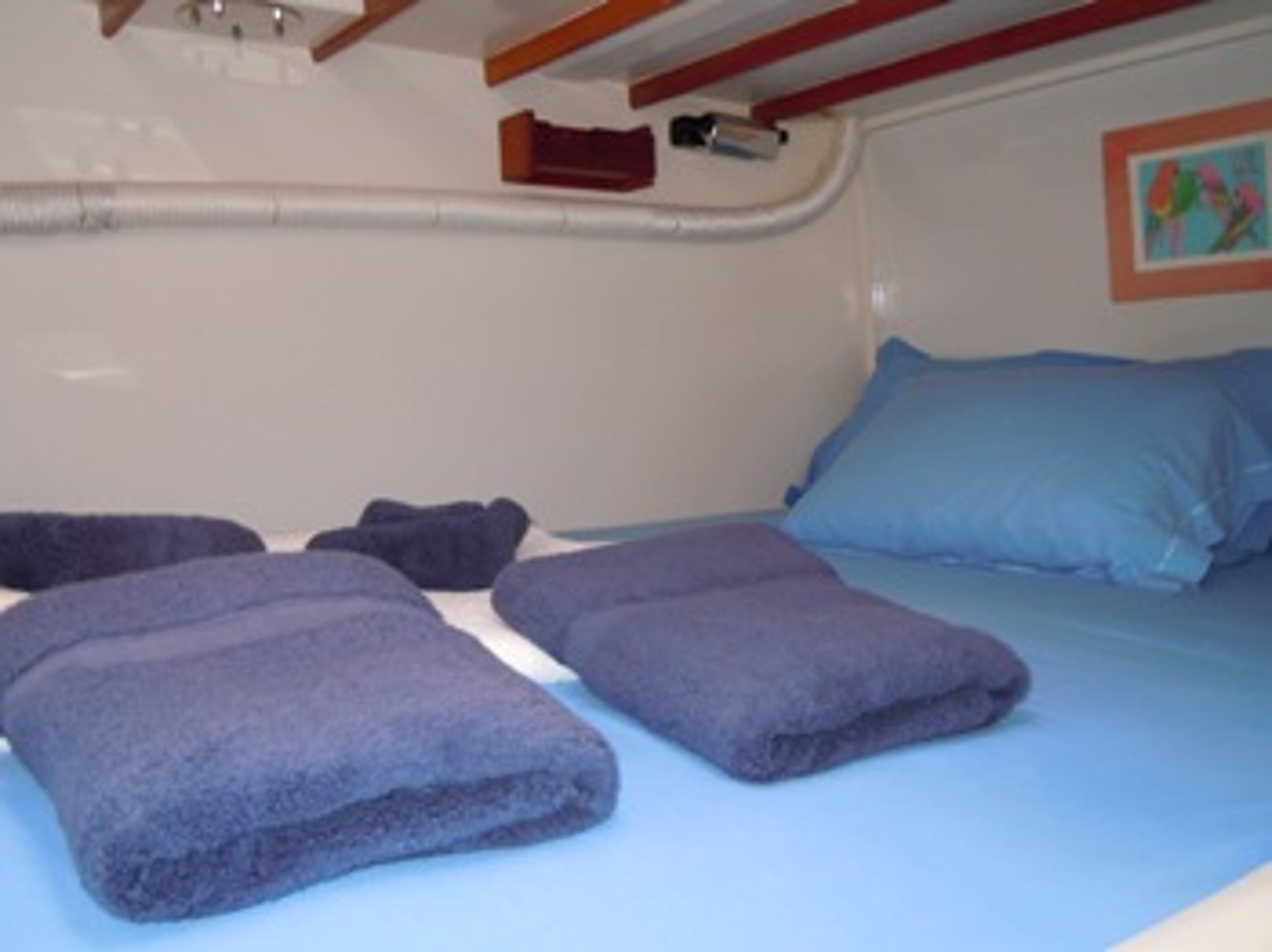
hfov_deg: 60.0
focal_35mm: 30
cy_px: 476
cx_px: 636
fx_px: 1102
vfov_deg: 46.7
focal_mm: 5.4
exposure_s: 1/30
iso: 200
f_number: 3.5
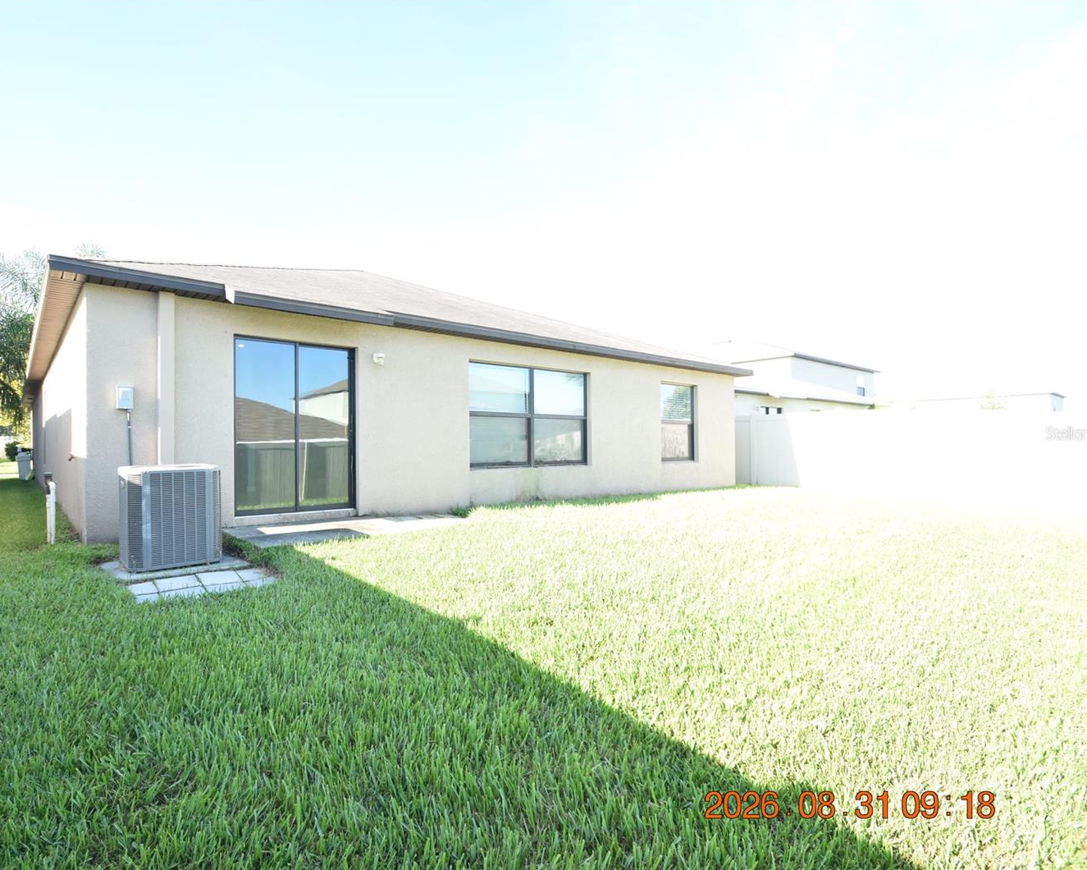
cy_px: 433
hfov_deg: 89.0
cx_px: 463
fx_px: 547
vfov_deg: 77.0
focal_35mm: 17
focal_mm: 10
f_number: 8
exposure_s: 1/250
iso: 400
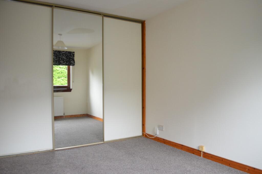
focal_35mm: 27
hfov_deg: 67.5
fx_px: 196
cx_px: 131
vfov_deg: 47.8
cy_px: 87
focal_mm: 18
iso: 800
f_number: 3.5
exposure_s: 1/60
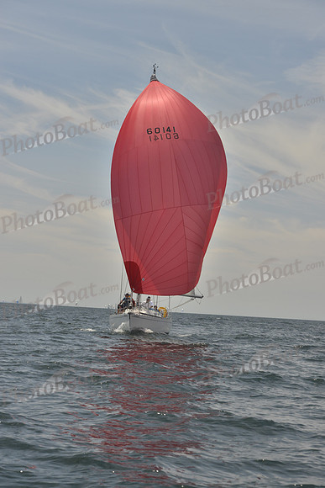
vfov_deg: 25.4
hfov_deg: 17.1
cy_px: 244
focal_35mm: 80
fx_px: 1083
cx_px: 162
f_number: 8
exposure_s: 1/800
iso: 400
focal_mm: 80
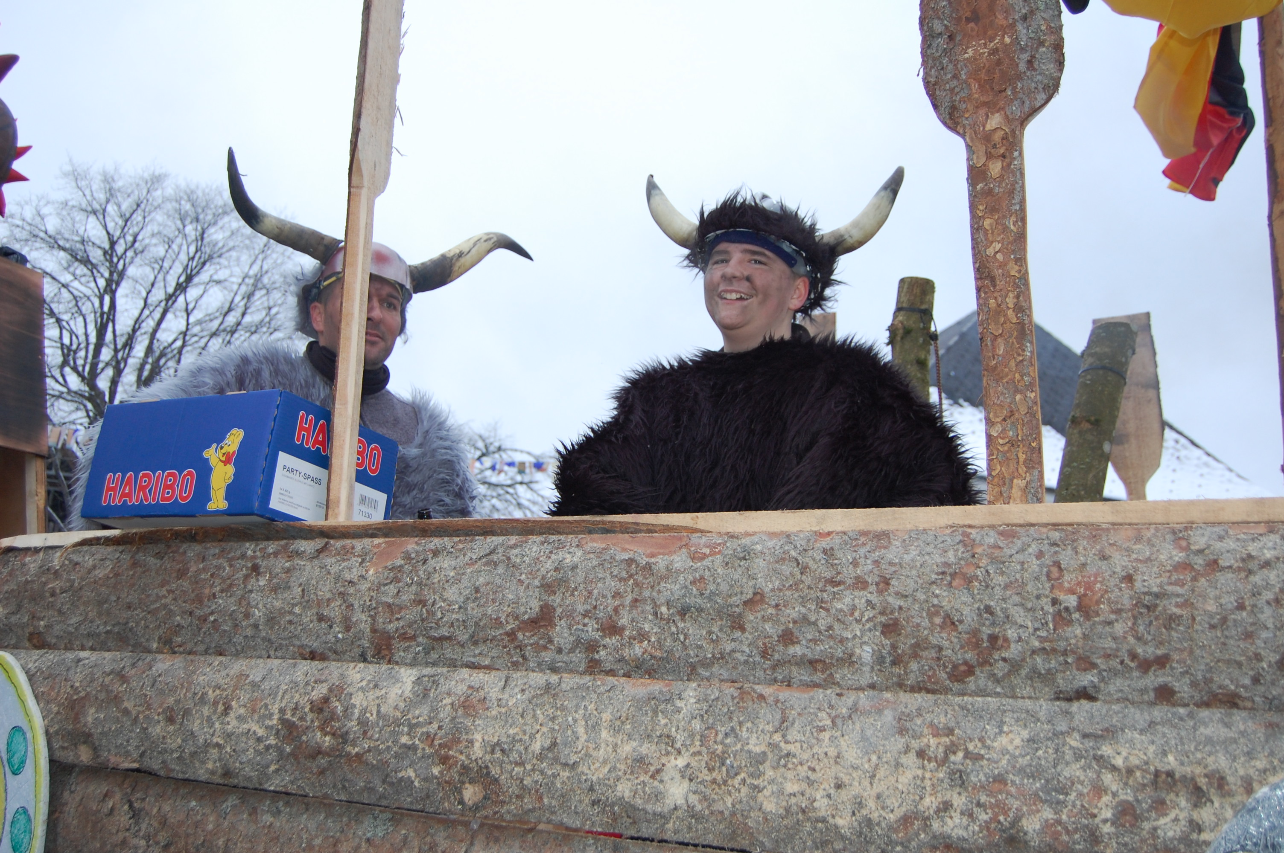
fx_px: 1283
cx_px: 642
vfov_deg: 36.8
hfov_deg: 53.2
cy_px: 426
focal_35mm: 36
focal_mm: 24
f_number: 4
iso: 400
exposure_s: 1/400
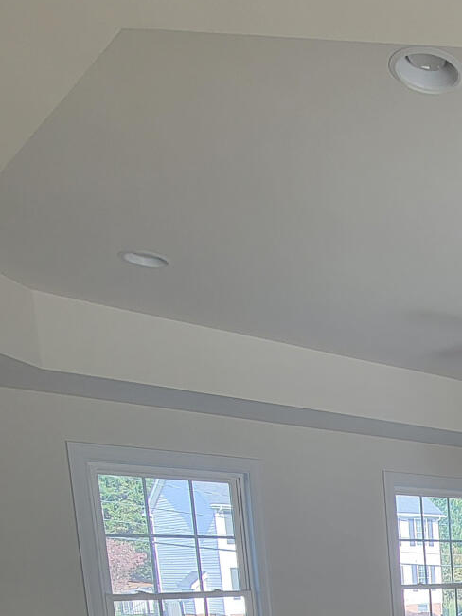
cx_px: 665
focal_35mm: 40
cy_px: 693
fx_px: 711
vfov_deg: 38.1
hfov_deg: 27.2
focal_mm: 2.2
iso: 80
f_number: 2.2
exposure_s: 1/120
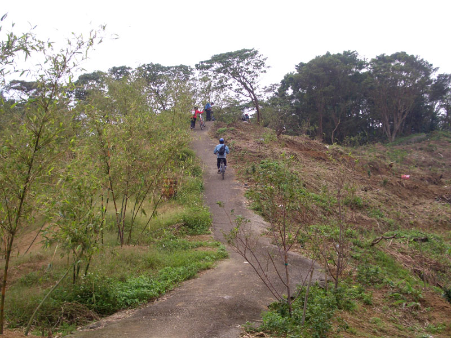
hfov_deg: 38.9
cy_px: 169
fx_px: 638
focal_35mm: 49
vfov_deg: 29.7
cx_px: 226
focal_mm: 8.2
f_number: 5
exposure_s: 1/200
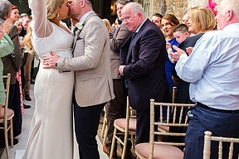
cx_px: 65
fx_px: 325
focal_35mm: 49
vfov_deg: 27.3
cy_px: 48
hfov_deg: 39.4
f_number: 2.8
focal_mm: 16
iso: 640
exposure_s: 1/160
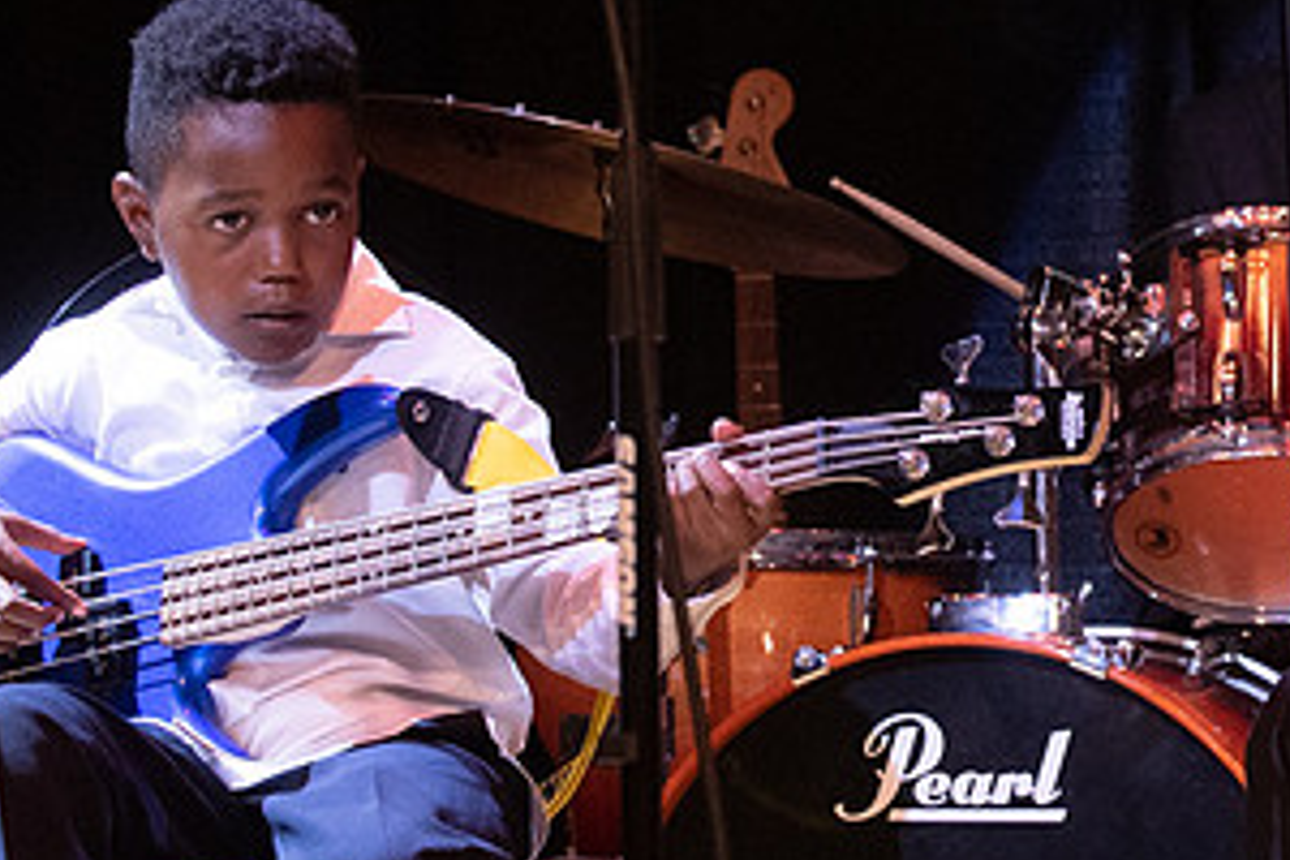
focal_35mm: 203
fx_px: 7274
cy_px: 273
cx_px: 1152
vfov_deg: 6.8
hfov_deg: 10.1
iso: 3200
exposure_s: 1/200
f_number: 5.6
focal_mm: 70
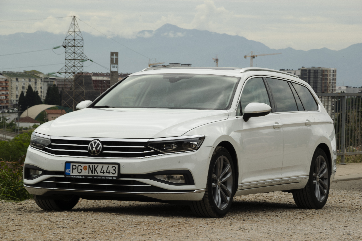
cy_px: 120
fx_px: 1584
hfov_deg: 13.0
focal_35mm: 158
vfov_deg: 8.7
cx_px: 181
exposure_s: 1/125
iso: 100
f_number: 13
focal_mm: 105
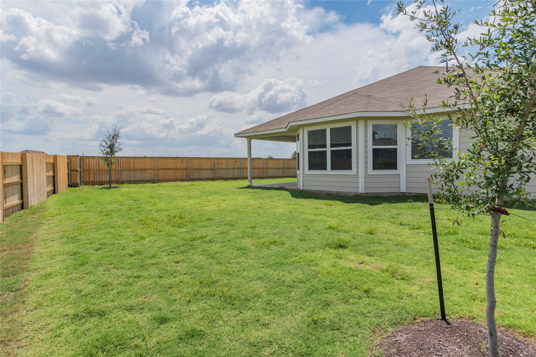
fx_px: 268
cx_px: 268
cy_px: 178
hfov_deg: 90.0
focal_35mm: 18
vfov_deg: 67.4
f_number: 9
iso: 100
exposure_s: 1/320
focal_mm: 12
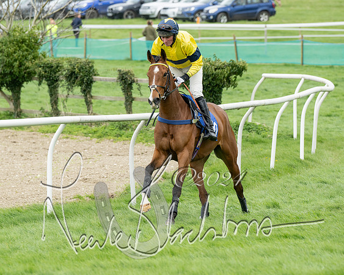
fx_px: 2989
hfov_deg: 6.6
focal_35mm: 294
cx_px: 146
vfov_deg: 5.3
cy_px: 125
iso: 400
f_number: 5
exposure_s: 1/800
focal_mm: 200
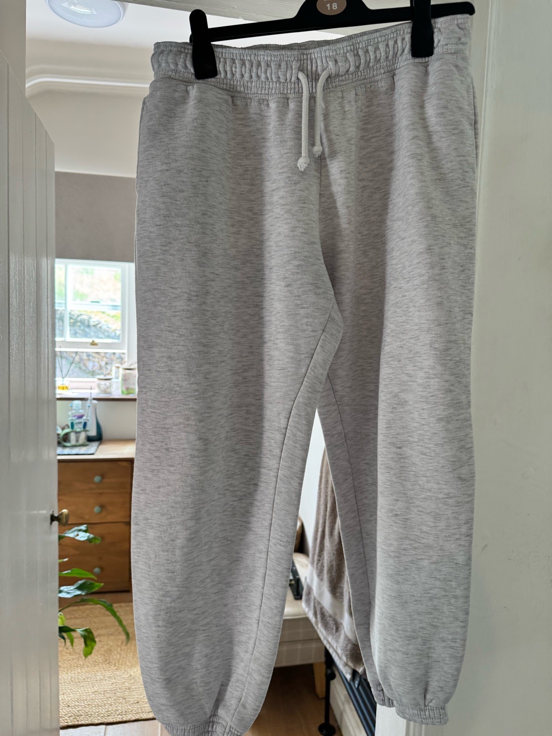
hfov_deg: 56.8
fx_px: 510
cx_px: 276
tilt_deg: -3.7
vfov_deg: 71.6
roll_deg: -3.1
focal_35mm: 24
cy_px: 368
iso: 200
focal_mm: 6.76
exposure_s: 1/119
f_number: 1.78
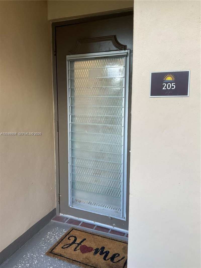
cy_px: 134
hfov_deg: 48.2
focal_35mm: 29
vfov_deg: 61.6
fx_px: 224
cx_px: 100
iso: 40
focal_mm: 3
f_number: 1.8
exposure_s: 1/120
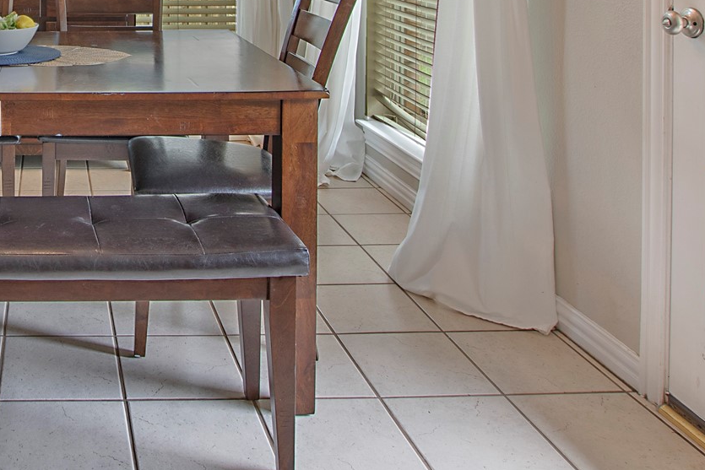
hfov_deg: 44.7
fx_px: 764
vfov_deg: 29.9
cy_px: -77
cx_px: 62
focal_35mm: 39
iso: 100
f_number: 7.1
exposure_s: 1/40
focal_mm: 10
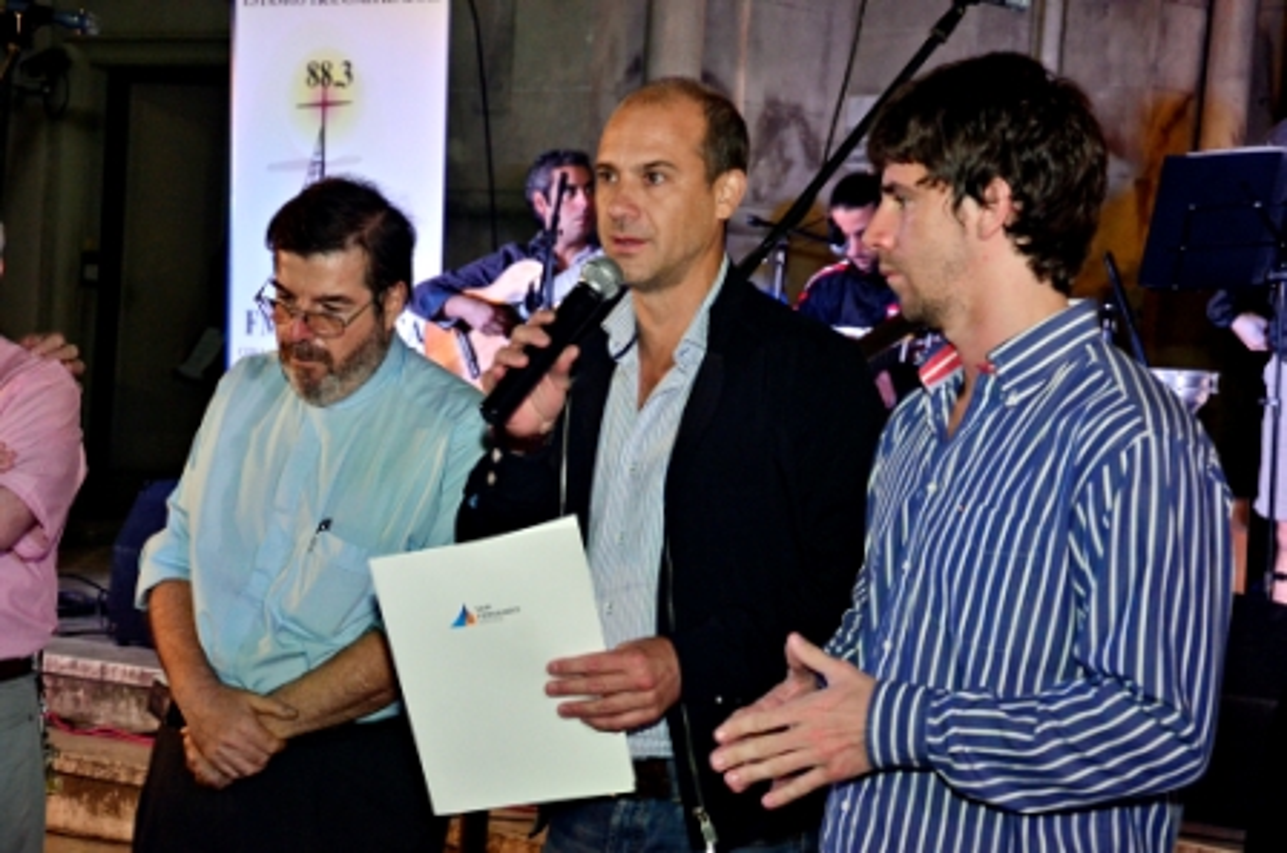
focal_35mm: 93
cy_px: 426
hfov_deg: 21.9
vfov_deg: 14.6
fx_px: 3319
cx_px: 644
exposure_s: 1/60
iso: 1600
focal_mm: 62
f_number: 5.3
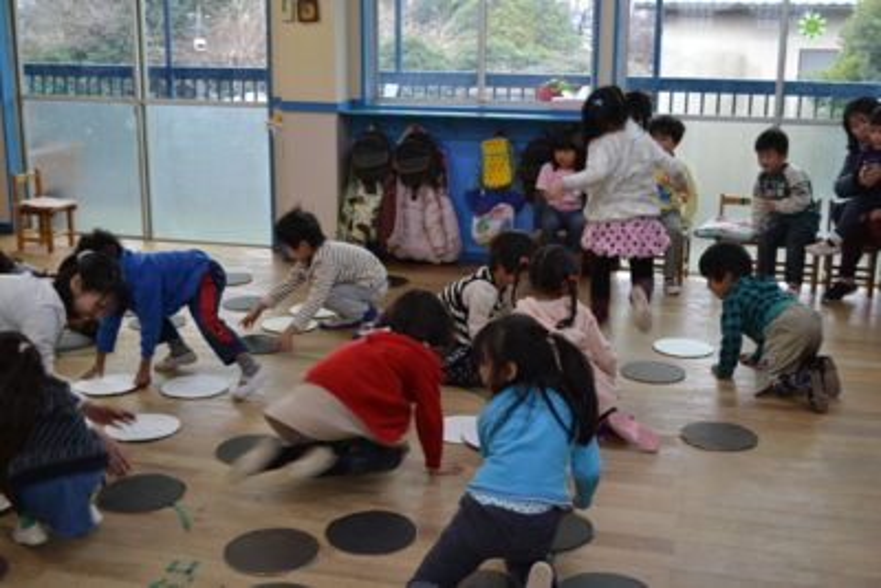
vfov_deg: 30.9
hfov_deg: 44.9
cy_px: 294
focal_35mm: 44
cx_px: 440
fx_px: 1065
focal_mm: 29
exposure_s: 1/50
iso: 400
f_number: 4.5
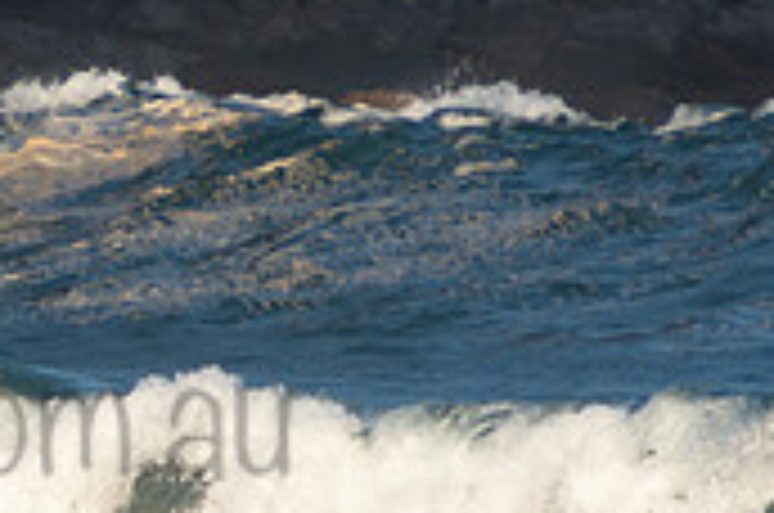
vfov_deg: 0.8
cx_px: -184
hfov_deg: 1.3
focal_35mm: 1623
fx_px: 34829
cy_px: 371
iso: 250
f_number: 5.6
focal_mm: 320
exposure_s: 1/800
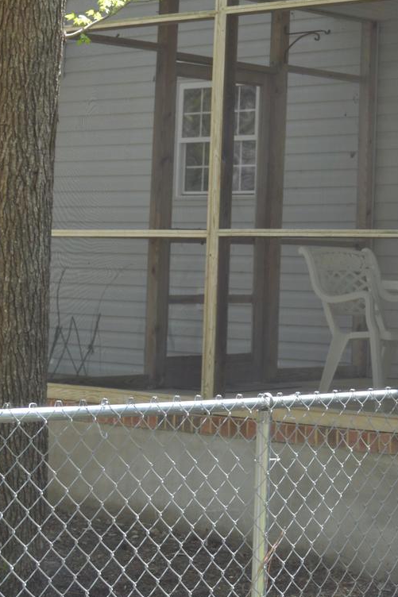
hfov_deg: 13.5
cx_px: 512
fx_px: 1626
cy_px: 106
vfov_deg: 20.5
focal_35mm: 98
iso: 110
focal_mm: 24
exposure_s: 1/125
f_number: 5.6
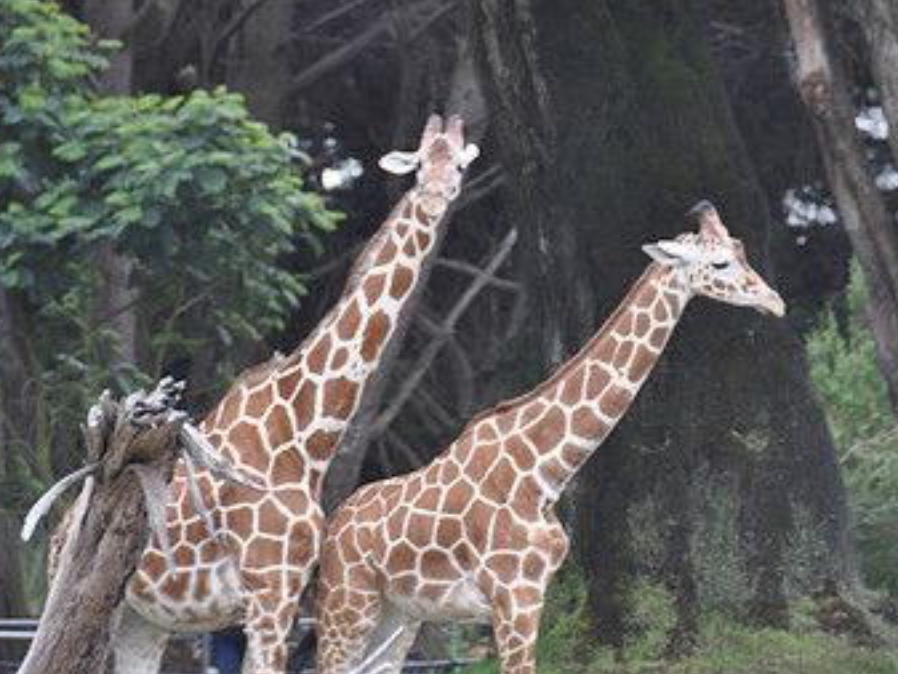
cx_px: 520
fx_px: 18010
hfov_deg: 2.9
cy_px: 425
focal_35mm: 694
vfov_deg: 2.1
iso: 320
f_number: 5.6
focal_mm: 280
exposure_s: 1/320
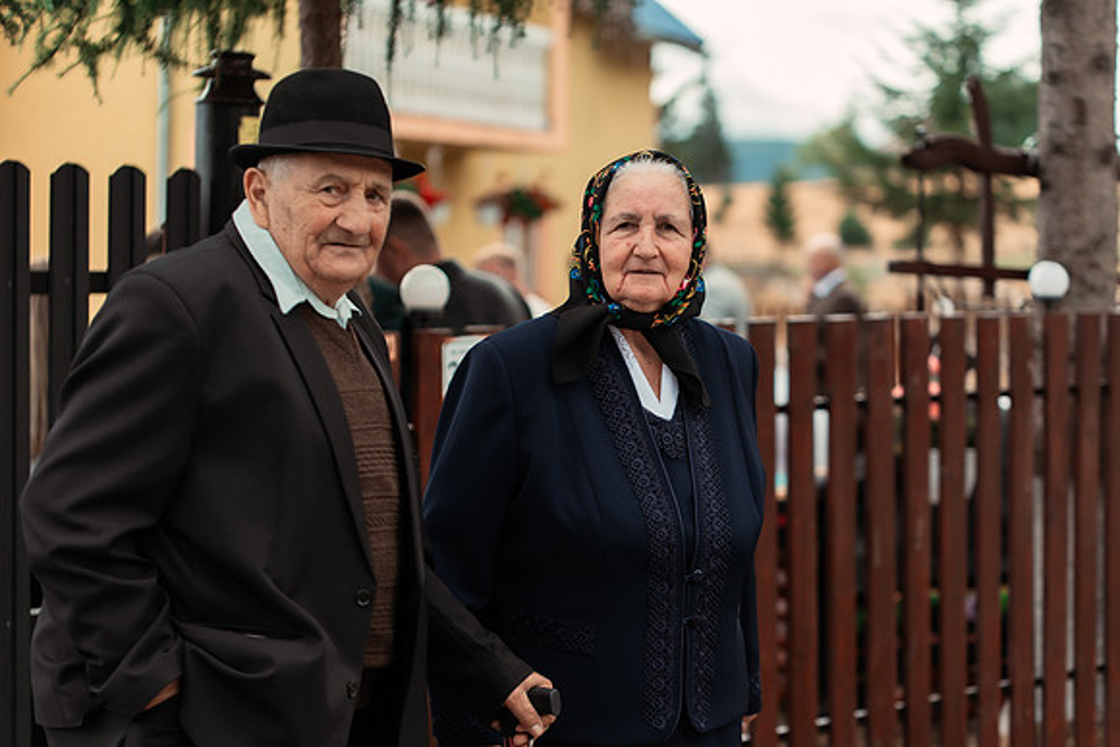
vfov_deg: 15.2
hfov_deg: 22.6
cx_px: 560
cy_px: 374
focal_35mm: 90
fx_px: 2801
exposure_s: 1/2000
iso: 400
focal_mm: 90
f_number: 3.2
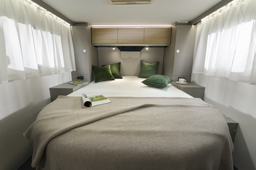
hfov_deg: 104.3
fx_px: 100
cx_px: 128
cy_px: 85
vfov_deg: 81.2
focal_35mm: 14
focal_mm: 14
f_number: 11
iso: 200
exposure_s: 1/4
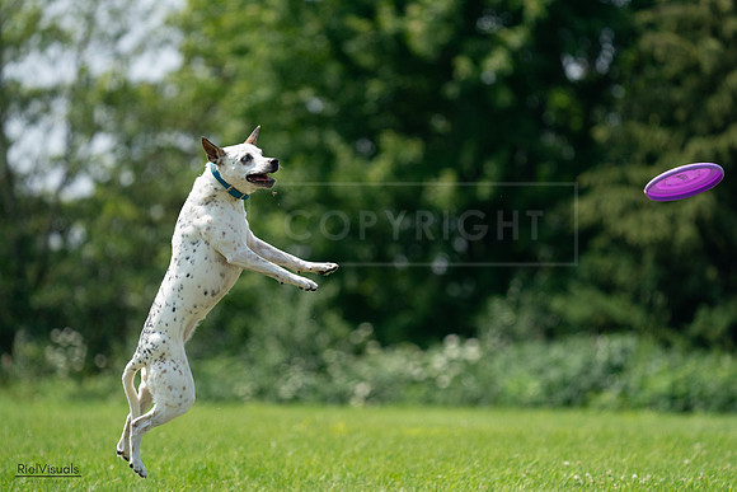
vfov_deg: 3.8
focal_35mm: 365
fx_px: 7474
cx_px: 368
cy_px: 246
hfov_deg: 5.6
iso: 1250
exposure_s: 1/4000
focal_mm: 365
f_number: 6.3
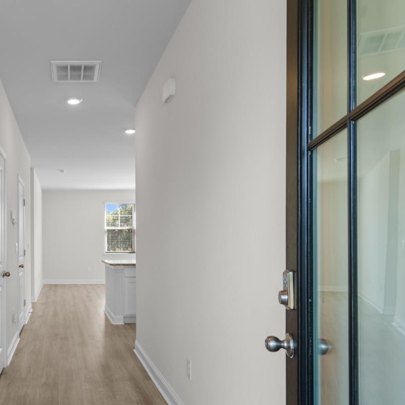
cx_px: 60
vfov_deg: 50.9
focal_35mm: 32
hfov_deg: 47.2
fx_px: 424
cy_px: 236
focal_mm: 13
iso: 100
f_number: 4.8
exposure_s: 1/4
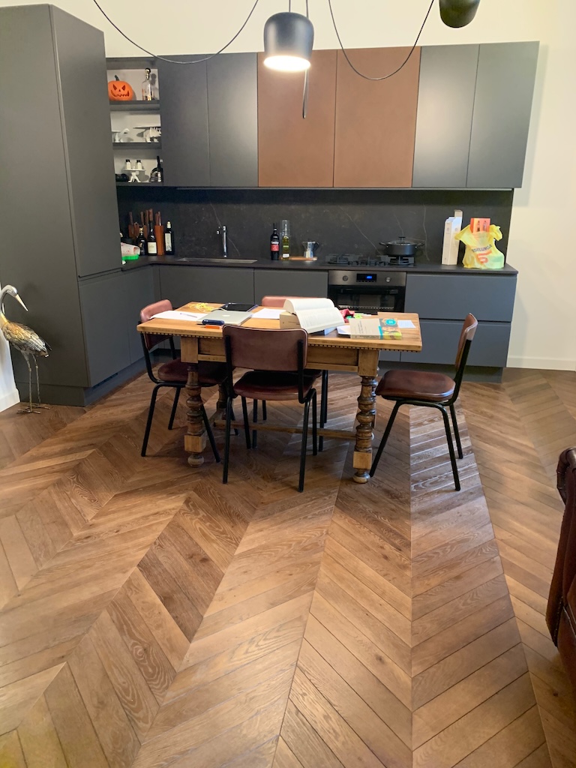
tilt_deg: -16.9
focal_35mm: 26
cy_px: 384
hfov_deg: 53.1
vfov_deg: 67.3
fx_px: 577
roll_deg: -0.5
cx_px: 288
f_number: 1.8
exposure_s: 1/33
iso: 320
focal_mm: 4.25
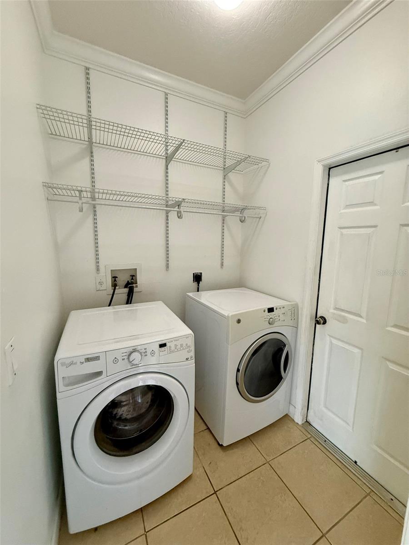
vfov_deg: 102.1
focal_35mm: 14
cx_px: 204
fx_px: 221
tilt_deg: -6.9
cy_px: 272
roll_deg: -2.3
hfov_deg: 85.7
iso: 400
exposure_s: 1/60
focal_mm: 2.22
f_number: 2.2
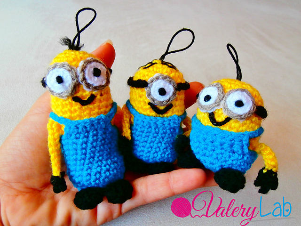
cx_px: 150
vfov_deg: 46.8
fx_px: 261
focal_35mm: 30
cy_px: 113
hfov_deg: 60.0
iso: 200
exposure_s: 1/13
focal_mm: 5.36
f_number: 3.5
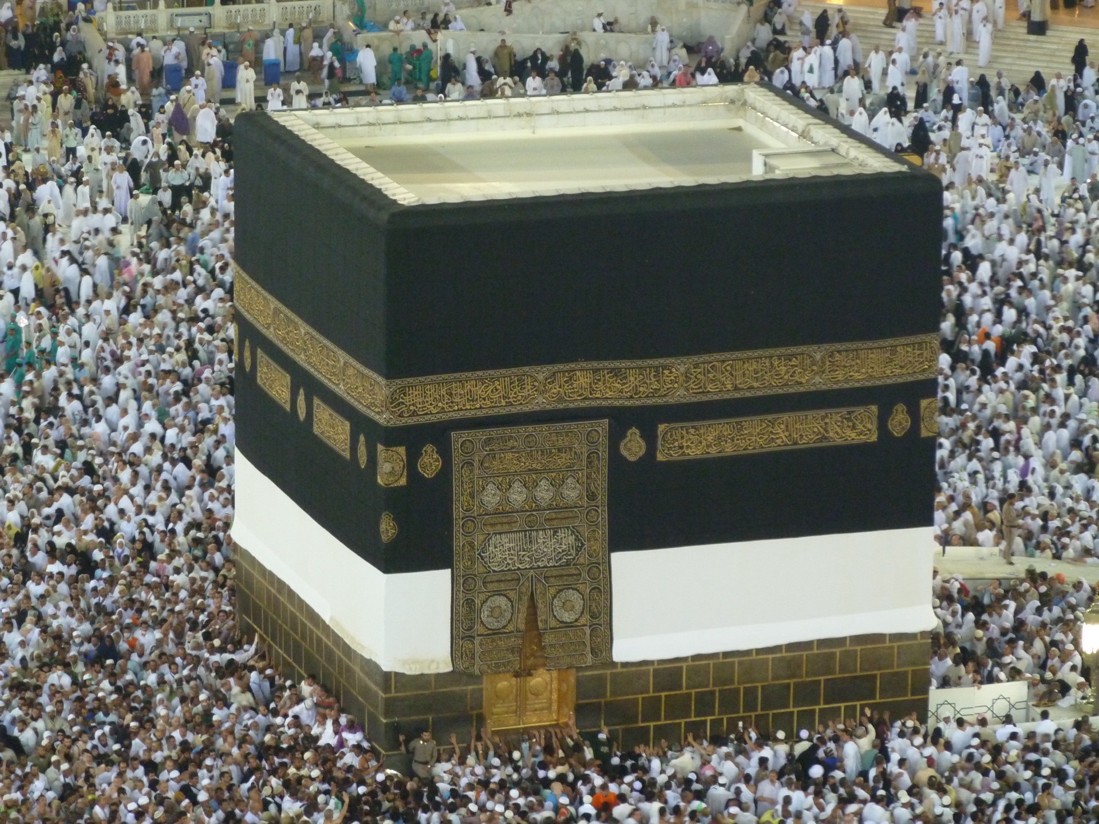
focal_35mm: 169
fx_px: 5365
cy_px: 412
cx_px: 550
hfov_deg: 11.7
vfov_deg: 8.8
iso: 400
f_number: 4.5
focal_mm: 27.8
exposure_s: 1/10
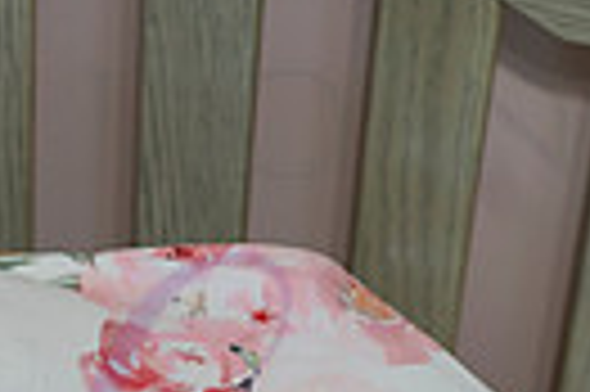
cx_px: -109
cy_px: 323
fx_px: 2537
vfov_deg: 8.8
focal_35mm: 155
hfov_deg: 12.9
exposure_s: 1/320
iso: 3200
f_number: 4.5
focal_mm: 33.5
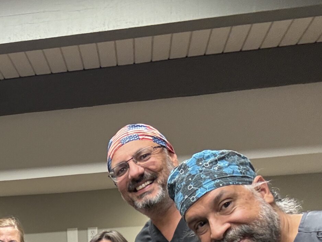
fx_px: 586
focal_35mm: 63
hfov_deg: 28.6
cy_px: 314
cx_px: -6
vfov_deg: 21.1
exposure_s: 1/60
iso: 200
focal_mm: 2.69
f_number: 1.9
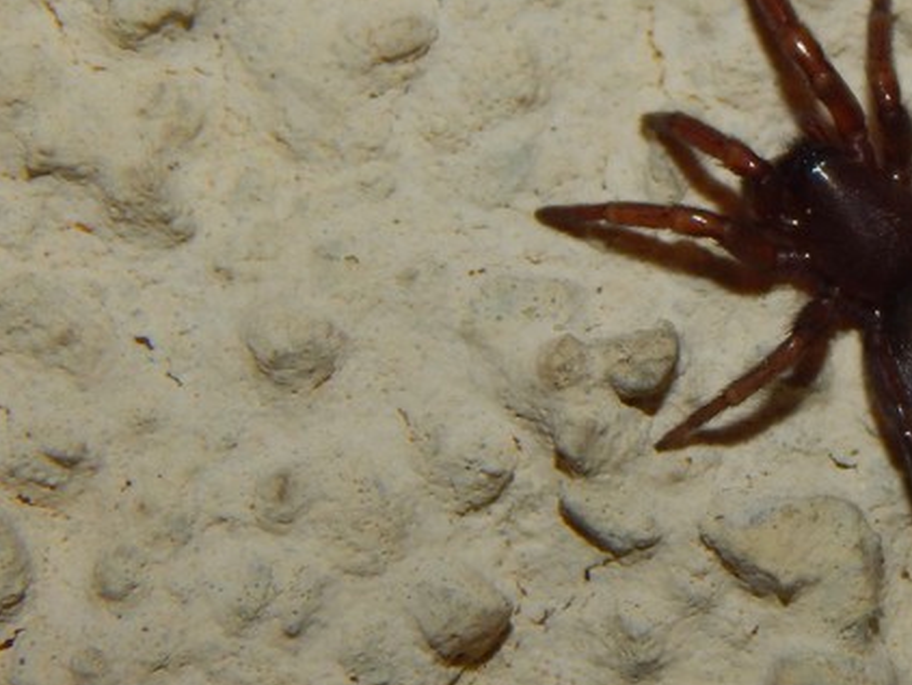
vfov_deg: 7.1
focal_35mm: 210
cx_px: 885
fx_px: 5536
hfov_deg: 9.4
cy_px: 236
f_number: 9
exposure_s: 1/30
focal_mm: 18.7
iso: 200
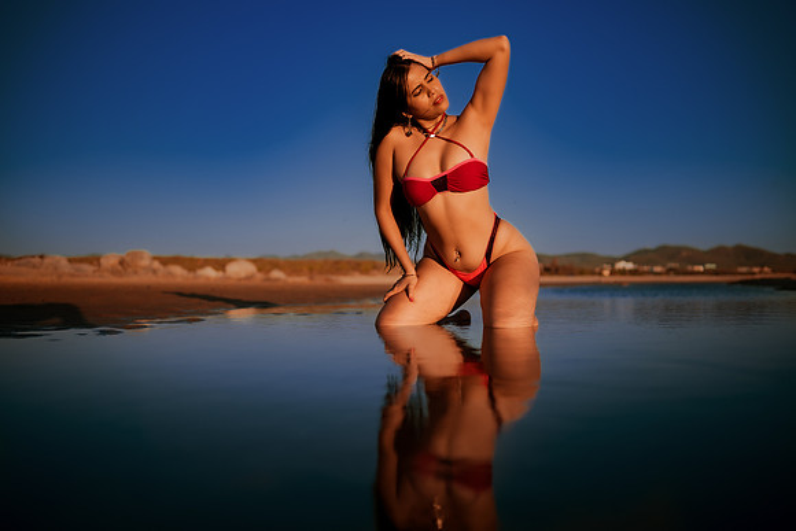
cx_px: 398
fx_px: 774
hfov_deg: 54.4
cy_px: 266
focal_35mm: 35
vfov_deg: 37.9
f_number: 1.8
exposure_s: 1/5000
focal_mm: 35
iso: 100
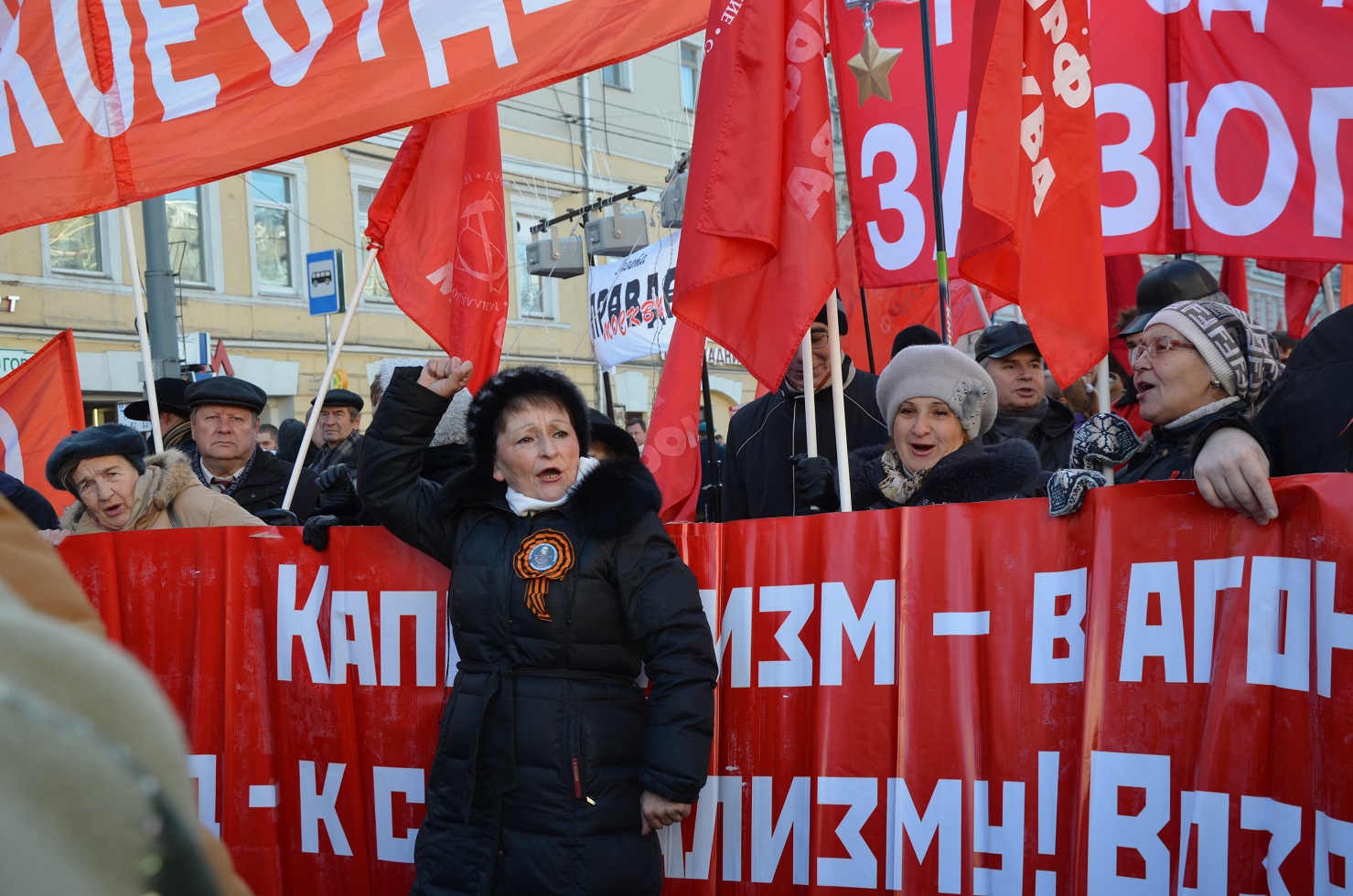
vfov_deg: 29.7
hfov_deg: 43.7
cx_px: 676
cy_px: 448
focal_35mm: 45
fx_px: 1688
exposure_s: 1/160
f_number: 6.3
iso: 200
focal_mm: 30
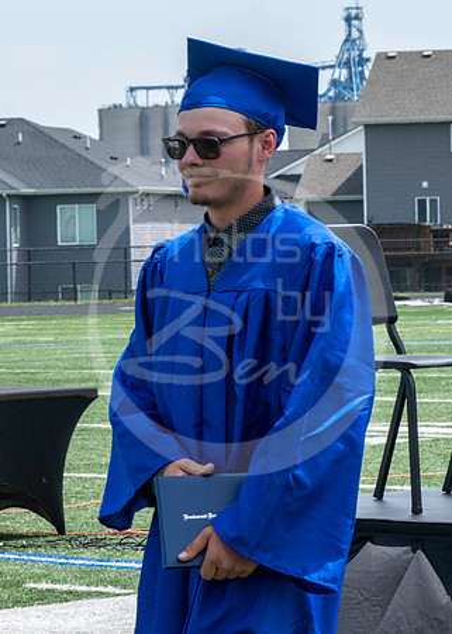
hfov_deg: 7.0
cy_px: 200
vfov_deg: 9.9
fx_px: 3658
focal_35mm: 203
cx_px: -43
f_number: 13
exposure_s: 1/250
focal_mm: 70
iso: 200
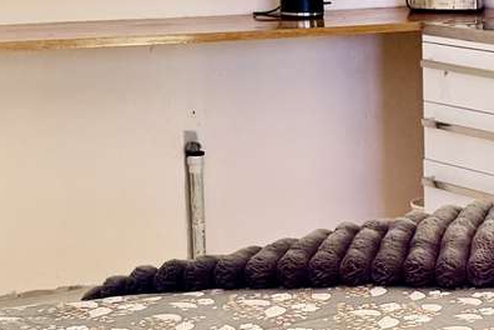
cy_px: 249
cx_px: 575
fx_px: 1660
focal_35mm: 121
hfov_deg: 16.3
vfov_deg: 11.3
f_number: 1.78
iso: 200
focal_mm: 6.76
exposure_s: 1/101
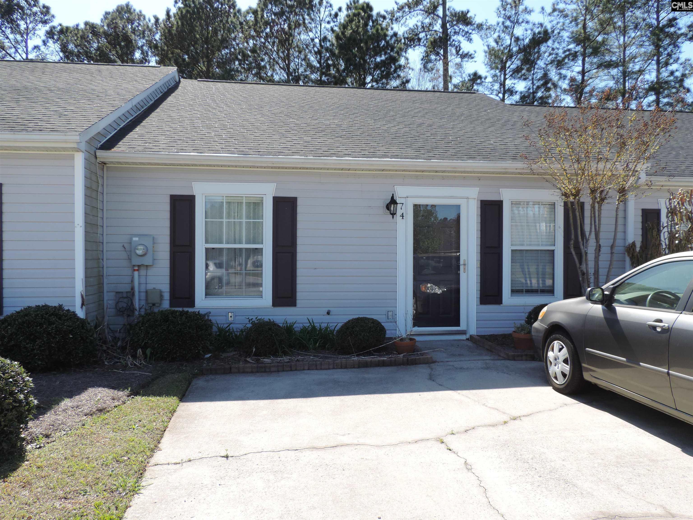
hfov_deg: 63.4
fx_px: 561
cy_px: 260
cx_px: 346
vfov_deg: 49.7
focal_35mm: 28
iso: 80
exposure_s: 1/500
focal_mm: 4.9
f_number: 3.1
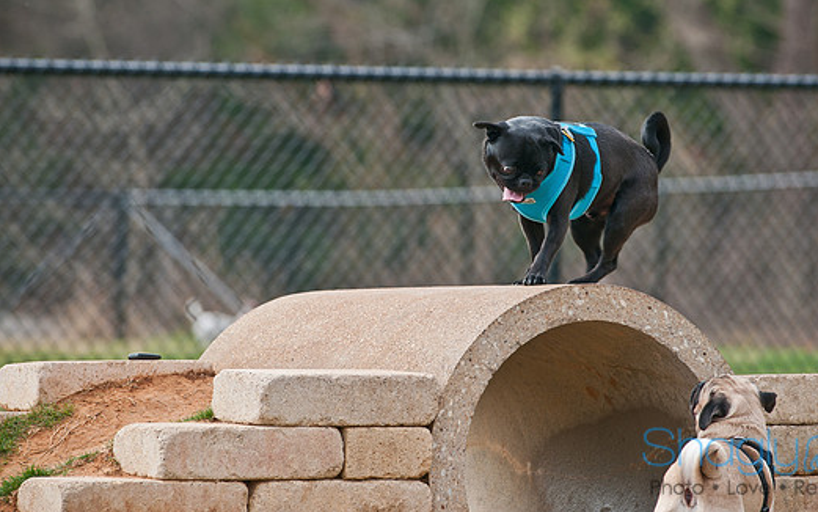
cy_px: 225
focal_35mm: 340
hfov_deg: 6.2
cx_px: 438
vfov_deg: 3.9
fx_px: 7582
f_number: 5
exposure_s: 1/320
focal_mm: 200
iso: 200
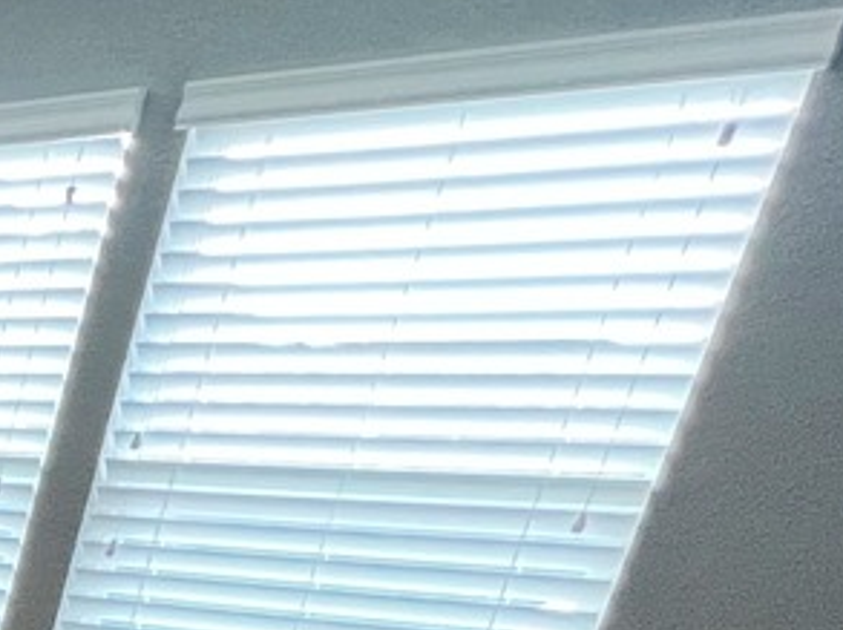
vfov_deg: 18.6
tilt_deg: -23.1
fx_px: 1557
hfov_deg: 16.1
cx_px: -1093
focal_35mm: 64
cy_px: 1085
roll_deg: -1.7
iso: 250
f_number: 1.8
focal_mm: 1.57
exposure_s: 1/60
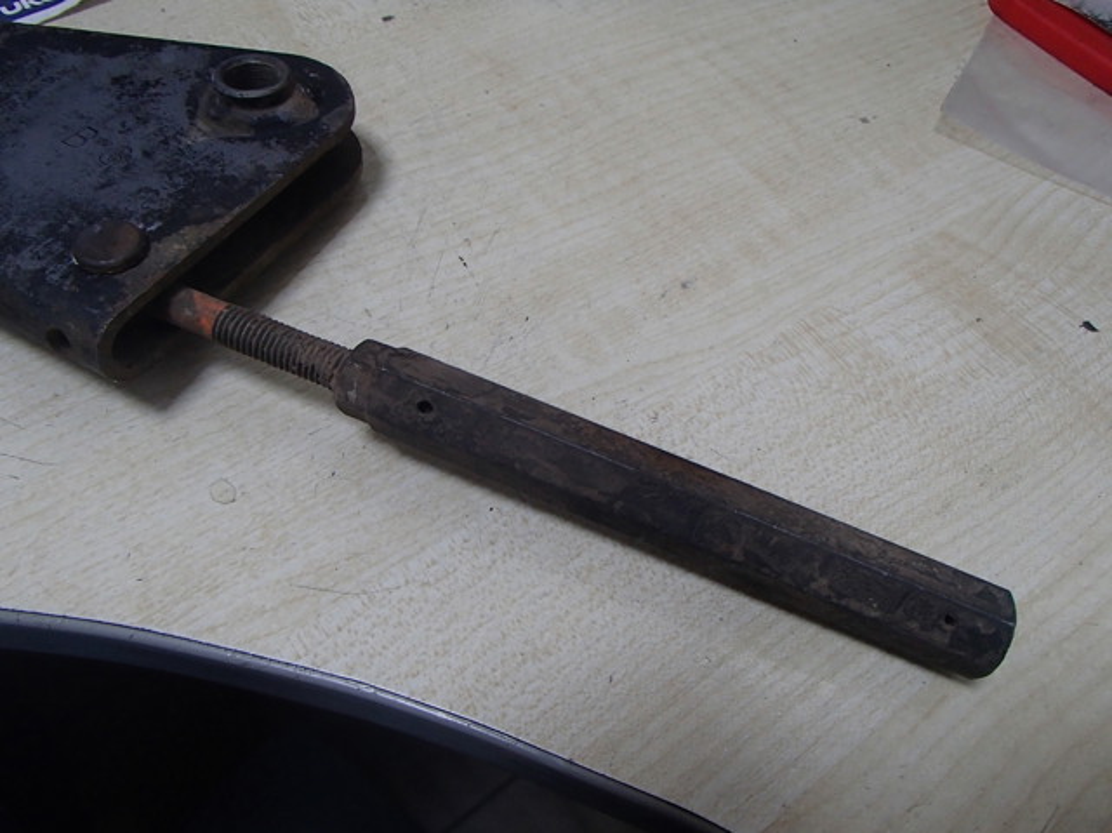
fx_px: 899
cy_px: 416
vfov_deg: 49.7
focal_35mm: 28
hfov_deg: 63.5
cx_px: 556
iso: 320
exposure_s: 1/30
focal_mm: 5
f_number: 3.9
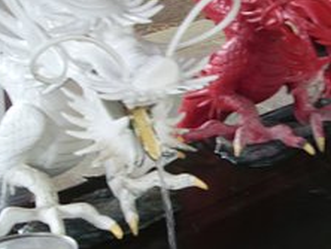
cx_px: 225
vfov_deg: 14.0
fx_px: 1015
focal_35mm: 106
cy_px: 113
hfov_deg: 18.5
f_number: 8.8
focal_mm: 8.2
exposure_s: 1/6
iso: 64
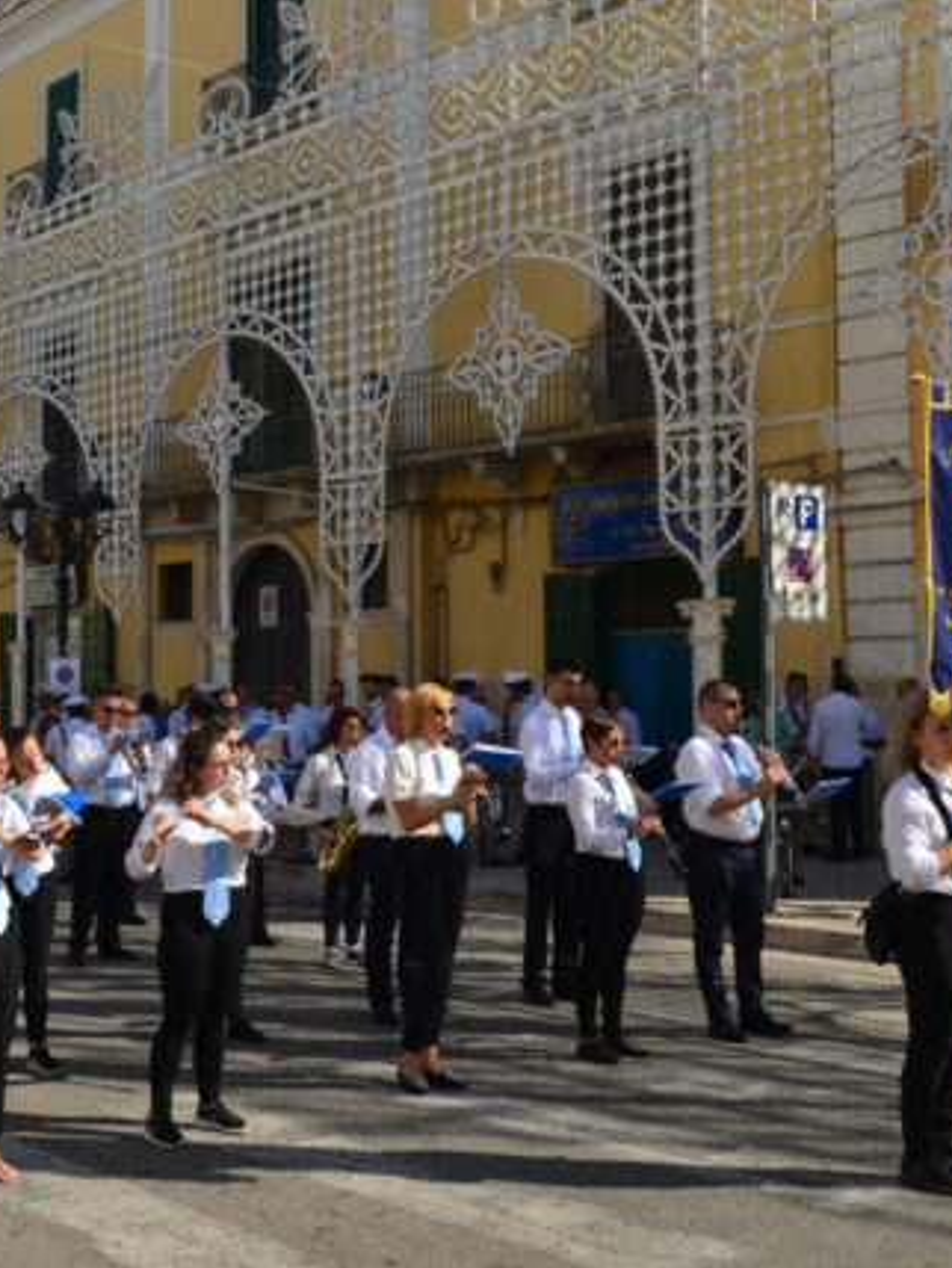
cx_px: 302
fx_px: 1759
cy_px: 634
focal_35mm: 48
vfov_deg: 39.6
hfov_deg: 30.0
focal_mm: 22
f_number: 16
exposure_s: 1/180
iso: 160
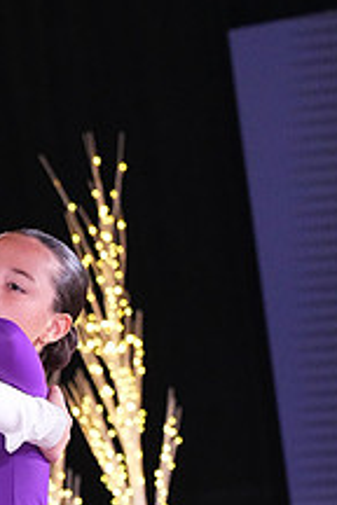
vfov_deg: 7.0
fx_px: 4072
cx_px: -18
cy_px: 669
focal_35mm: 290
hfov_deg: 4.7
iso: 8000
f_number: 5
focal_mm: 108
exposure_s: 1/400
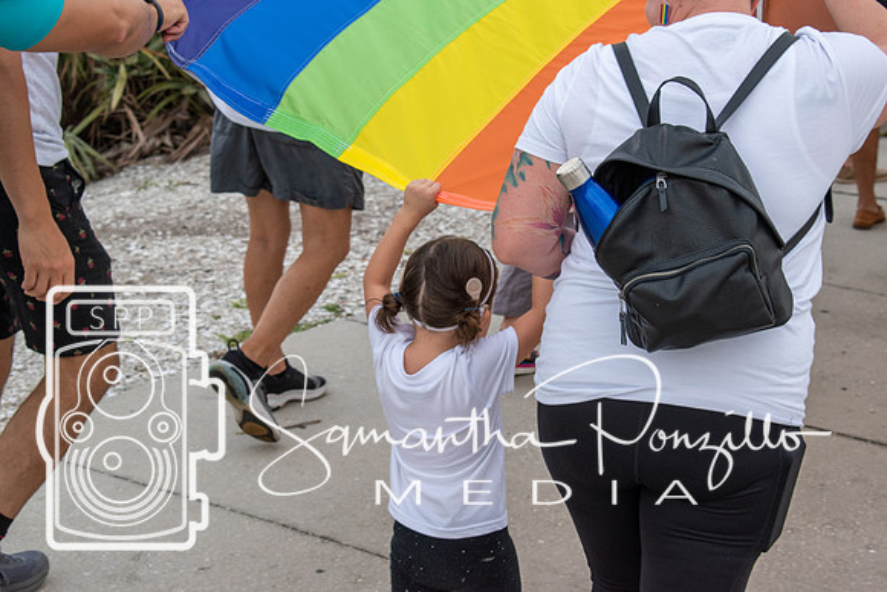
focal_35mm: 82
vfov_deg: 16.6
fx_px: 2033
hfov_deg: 24.6
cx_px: 444
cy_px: 296
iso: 400
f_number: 8
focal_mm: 55
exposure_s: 1/250
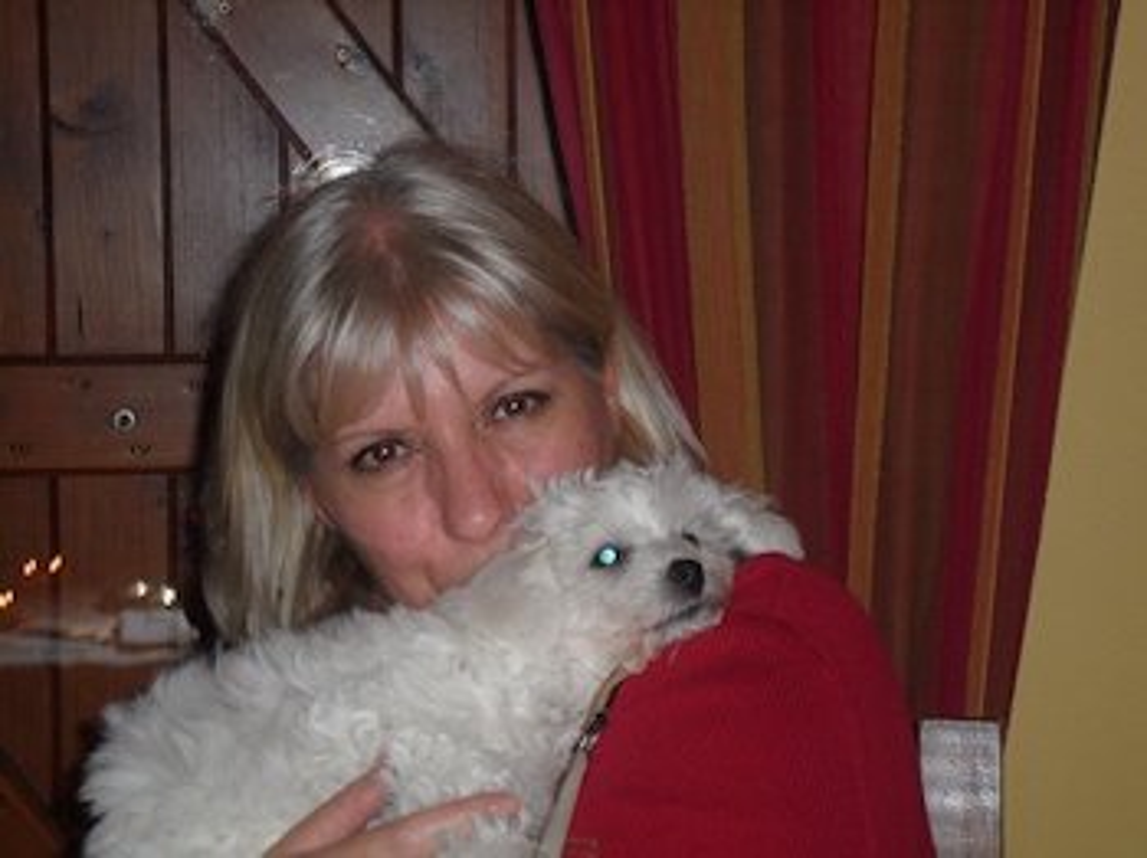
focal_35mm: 108
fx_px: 3576
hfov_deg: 18.2
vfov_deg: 13.7
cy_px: 429
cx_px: 574
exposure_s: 1/60
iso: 200
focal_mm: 19.6
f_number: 5
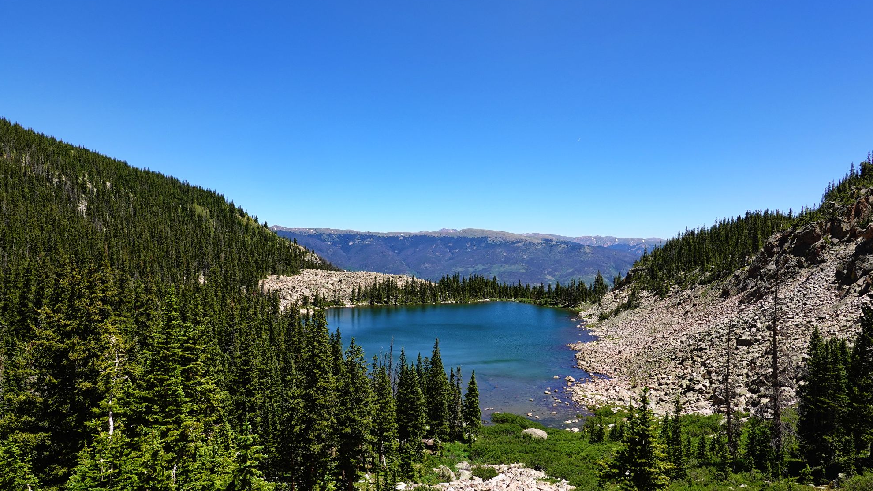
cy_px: 266
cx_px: 448
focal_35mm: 26
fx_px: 602
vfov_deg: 44.4
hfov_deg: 71.9
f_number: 5.6
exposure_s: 1/320
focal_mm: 9
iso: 100
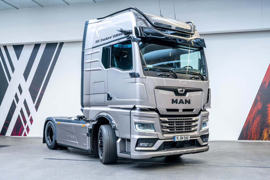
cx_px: 135
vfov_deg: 34.2
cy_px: 90
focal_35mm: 39
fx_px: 292
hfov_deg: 49.6
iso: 200
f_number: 11
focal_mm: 39
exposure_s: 1/2
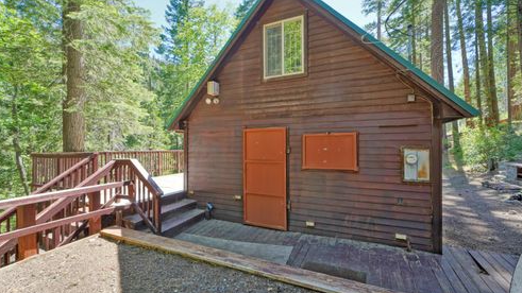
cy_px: 142
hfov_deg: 99.4
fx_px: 221
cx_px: 260
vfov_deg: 67.0
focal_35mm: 16
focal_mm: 15
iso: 100
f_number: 7.1
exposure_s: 1/15
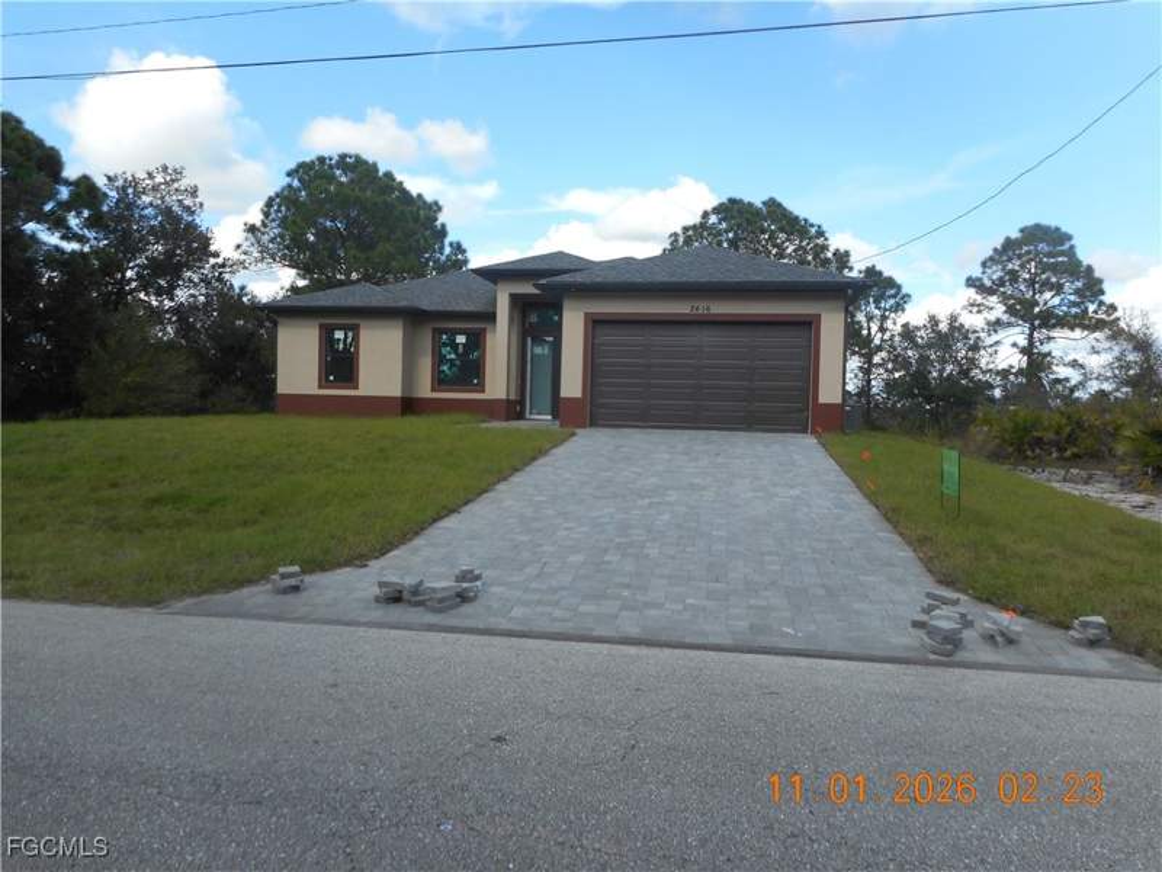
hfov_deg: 69.4
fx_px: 839
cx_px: 581
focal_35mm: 25
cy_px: 436
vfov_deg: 54.9
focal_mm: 4.5
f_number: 3.7
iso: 80
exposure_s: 1/400
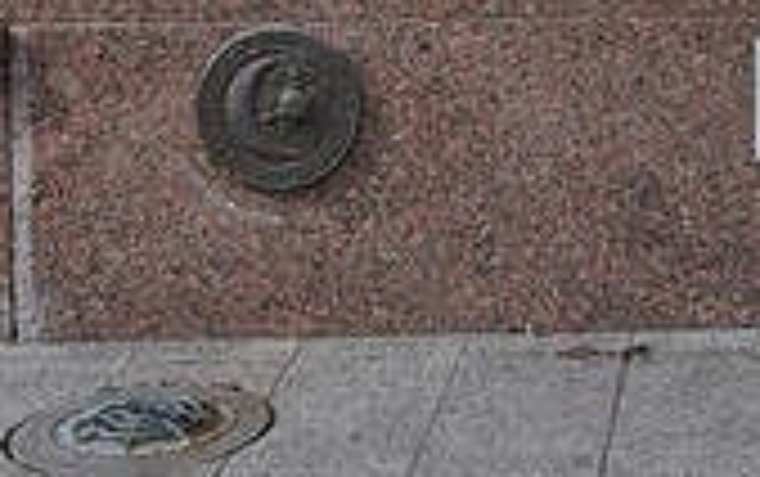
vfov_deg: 10.9
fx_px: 2384
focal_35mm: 115
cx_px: 931
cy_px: -295
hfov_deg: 17.2
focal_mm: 22
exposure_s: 1/100
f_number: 10
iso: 200
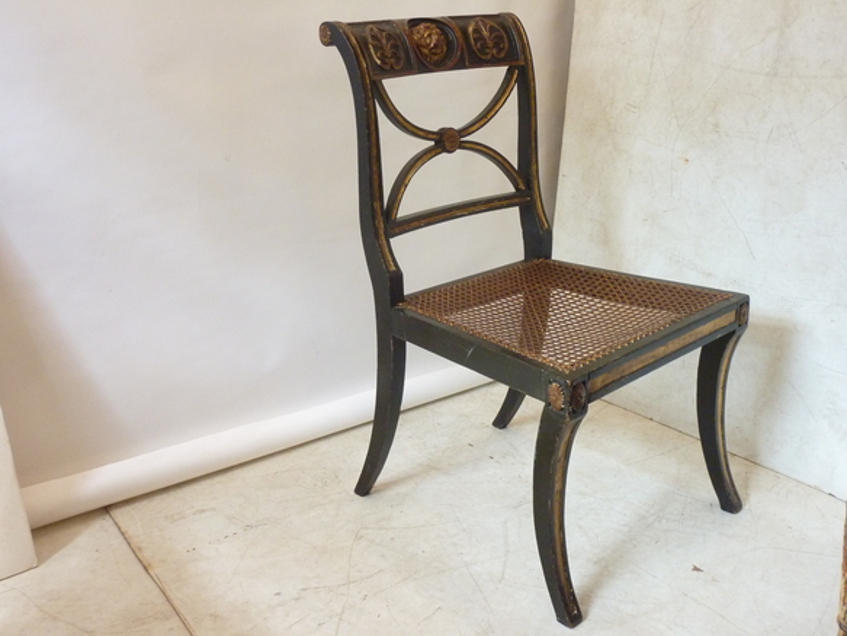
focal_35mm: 36
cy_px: 322
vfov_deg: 39.7
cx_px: 424
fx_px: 881
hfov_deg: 51.3
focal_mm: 5.7
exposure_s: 1/30
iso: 400
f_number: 3.5
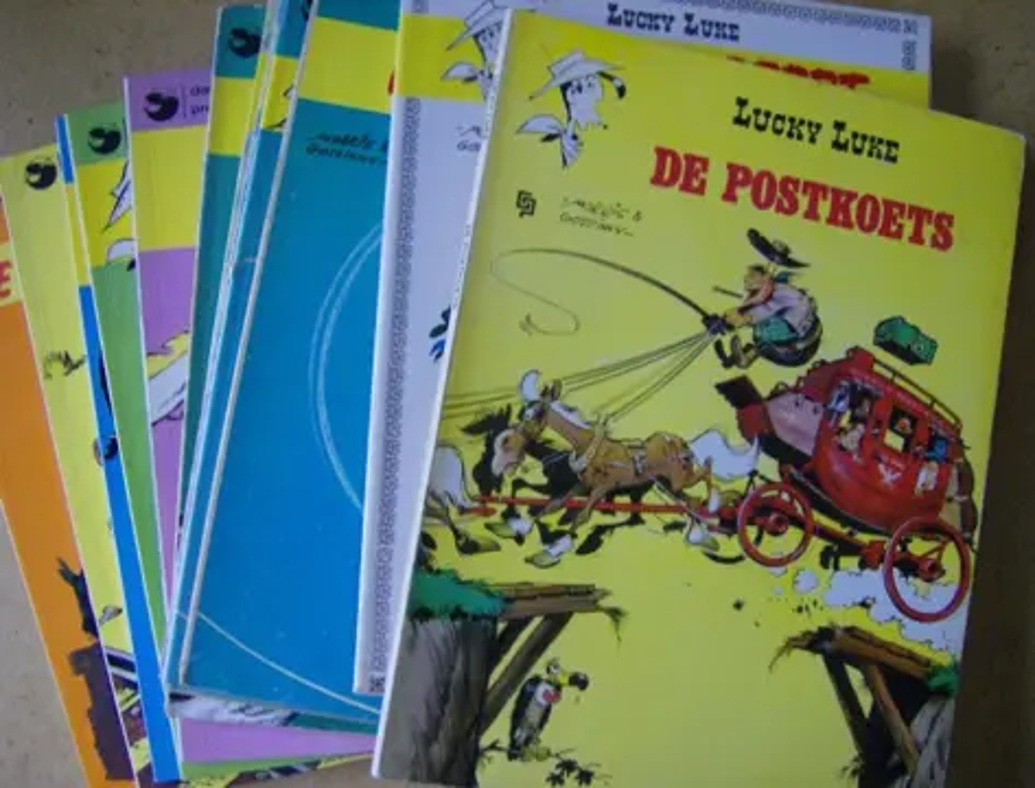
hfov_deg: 51.1
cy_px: 394
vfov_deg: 40.0
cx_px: 518
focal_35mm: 36
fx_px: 1082
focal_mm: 6
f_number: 2.8
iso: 200
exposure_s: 1/20.5
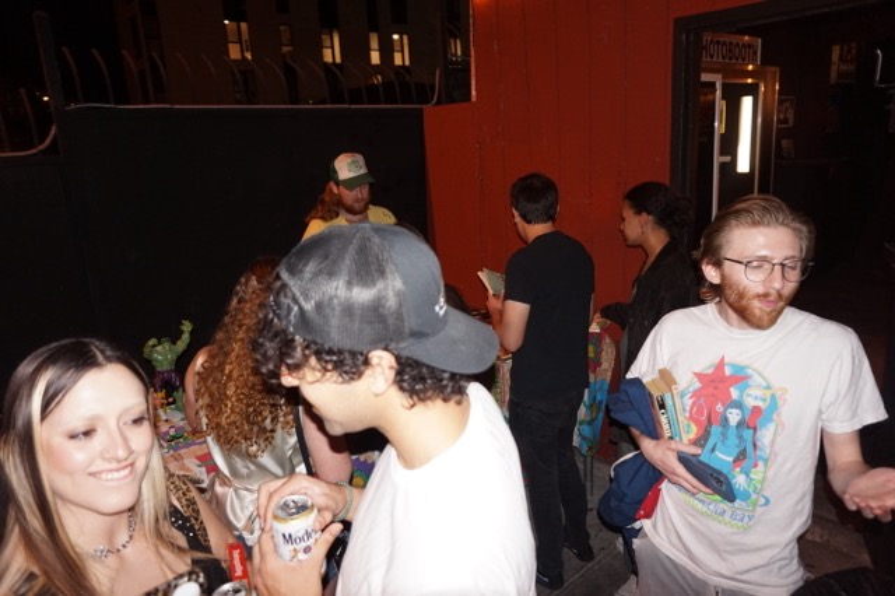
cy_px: 298
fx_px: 596
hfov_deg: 73.8
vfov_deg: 53.1
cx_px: 448
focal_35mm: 24
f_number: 3.5
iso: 800
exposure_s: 1/60
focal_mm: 16
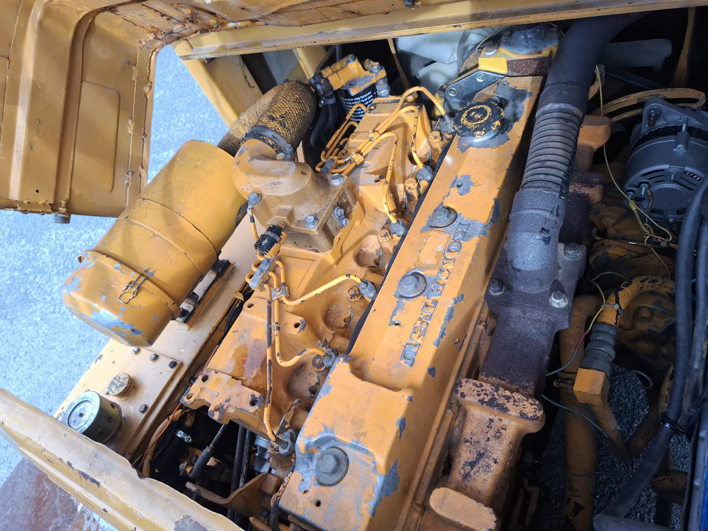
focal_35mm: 23
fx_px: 470
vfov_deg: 58.9
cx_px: 354
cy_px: 266
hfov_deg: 73.9
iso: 50
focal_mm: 5.54
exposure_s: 1/107
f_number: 1.8
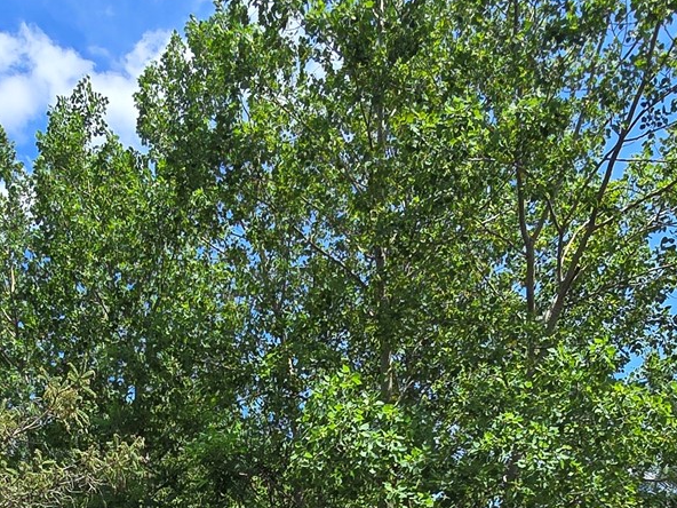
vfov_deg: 26.6
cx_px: 231
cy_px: 681
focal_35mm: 45
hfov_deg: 41.6
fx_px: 880
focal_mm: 2.2
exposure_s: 1/1529
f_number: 2.2
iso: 50
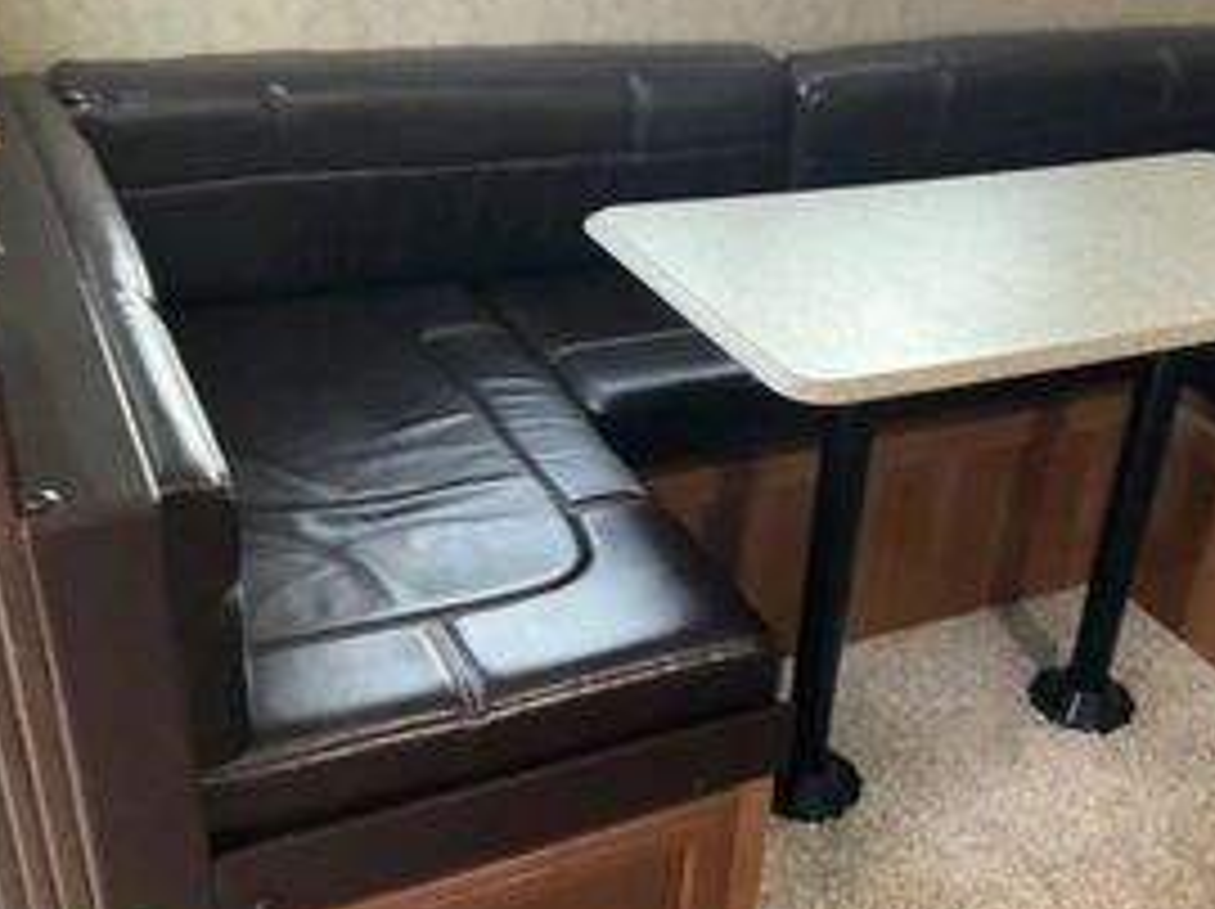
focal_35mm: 43
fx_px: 1508
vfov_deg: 33.4
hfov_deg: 43.4
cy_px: 572
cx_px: 796
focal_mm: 3
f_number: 1.8
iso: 320
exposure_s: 1/40
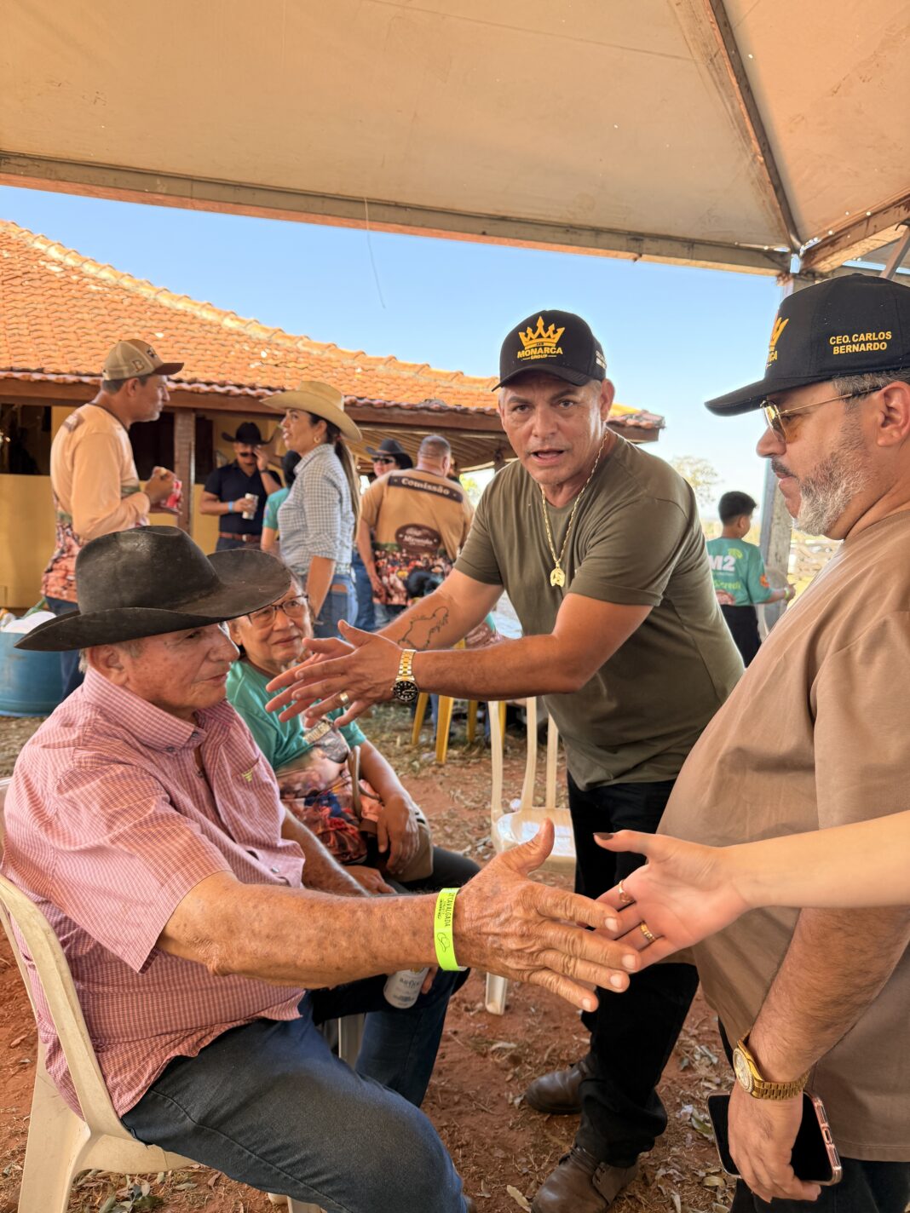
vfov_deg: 71.6
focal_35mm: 24
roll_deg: -2.4
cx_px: 455
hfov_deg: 56.8
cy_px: 606
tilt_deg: -5.3
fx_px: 841
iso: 100
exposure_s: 1/246
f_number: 1.78
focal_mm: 6.76
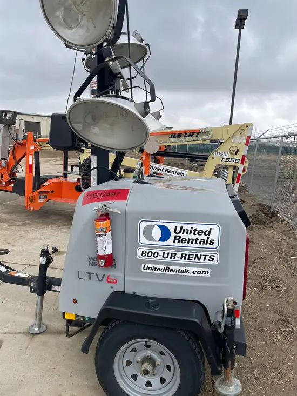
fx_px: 297
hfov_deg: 53.1
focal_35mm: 26
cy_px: 198
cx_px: 148
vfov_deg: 67.3
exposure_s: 1/1233
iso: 32
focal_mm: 4.2
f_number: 1.6
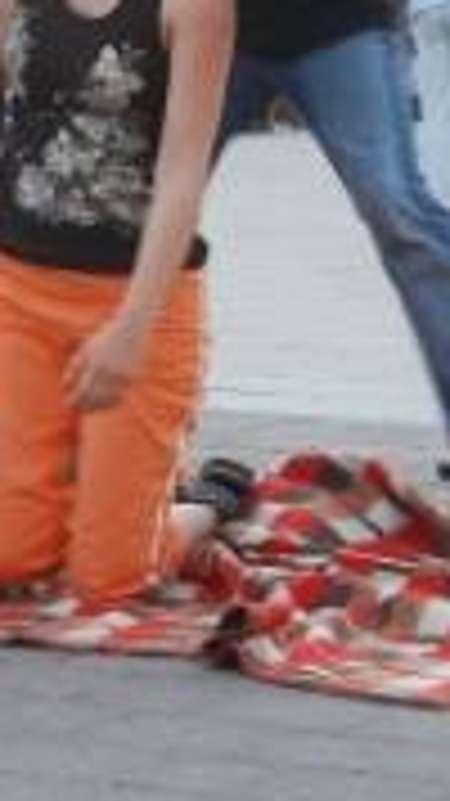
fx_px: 2937
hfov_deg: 8.8
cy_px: 220
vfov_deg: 15.5
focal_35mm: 138
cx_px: 166
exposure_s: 1/60
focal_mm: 35
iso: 200
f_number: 7.1
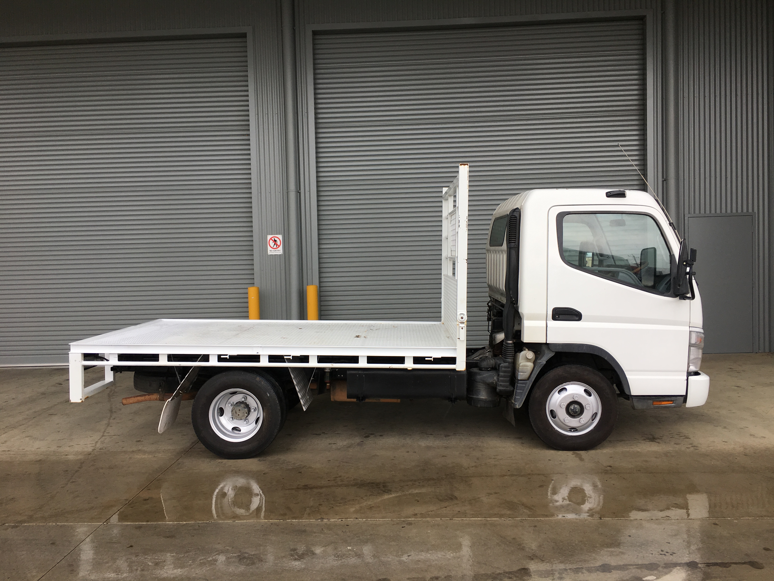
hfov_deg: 61.7
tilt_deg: -2.0
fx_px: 648
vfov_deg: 48.2
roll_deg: +0.7
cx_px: 387
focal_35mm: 29
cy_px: 290
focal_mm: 4.15
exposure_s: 1/202
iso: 25
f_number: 2.2
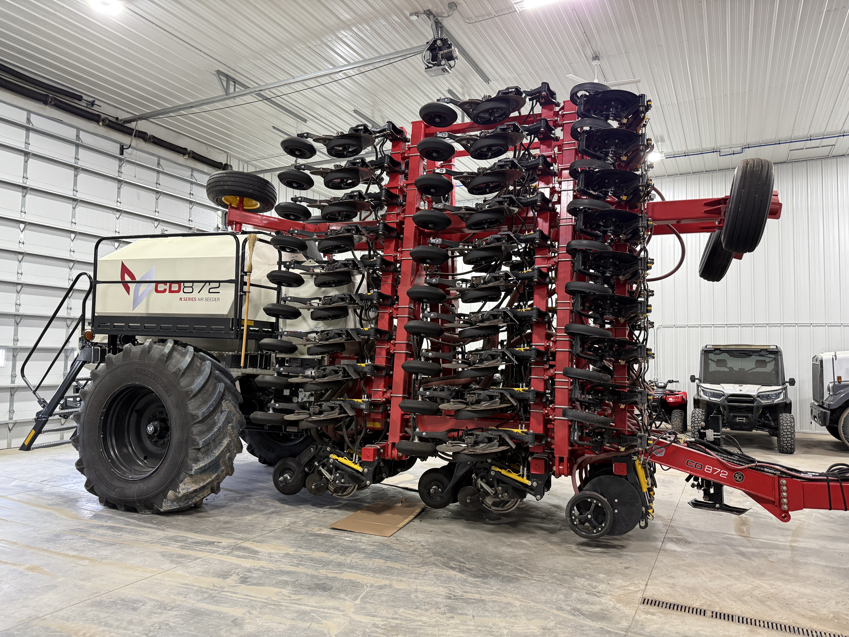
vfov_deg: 56.8
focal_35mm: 24
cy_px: 318
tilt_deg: +5.0
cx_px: 424
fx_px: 589
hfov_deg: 71.6
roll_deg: -1.5
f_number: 1.78
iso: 250
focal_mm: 6.76
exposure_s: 1/60
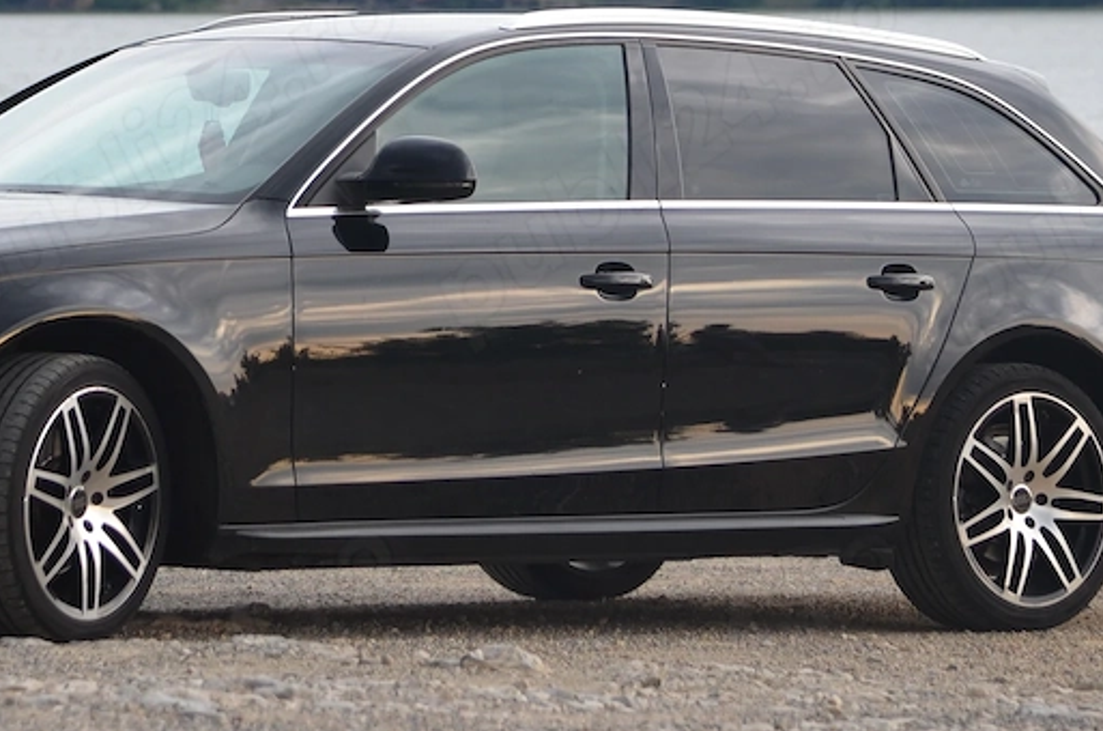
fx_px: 8746
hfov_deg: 7.2
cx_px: 414
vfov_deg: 4.8
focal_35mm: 286
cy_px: 99
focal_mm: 98
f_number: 4.5
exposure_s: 1/125
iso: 200
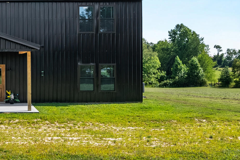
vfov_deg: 23.8
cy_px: 60
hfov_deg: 31.7
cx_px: -12
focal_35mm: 57
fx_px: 380
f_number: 9
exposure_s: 1/125
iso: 250
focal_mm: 19
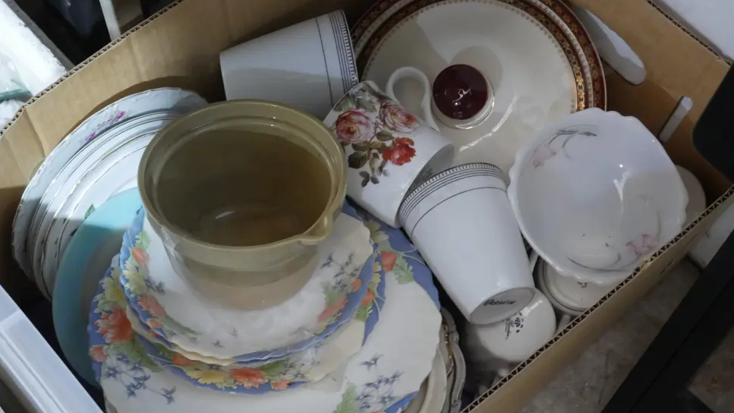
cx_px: 376
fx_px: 1168
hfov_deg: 34.9
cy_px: 227
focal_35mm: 60
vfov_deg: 20.0
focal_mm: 26
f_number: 5.3
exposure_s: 1/25
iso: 3200
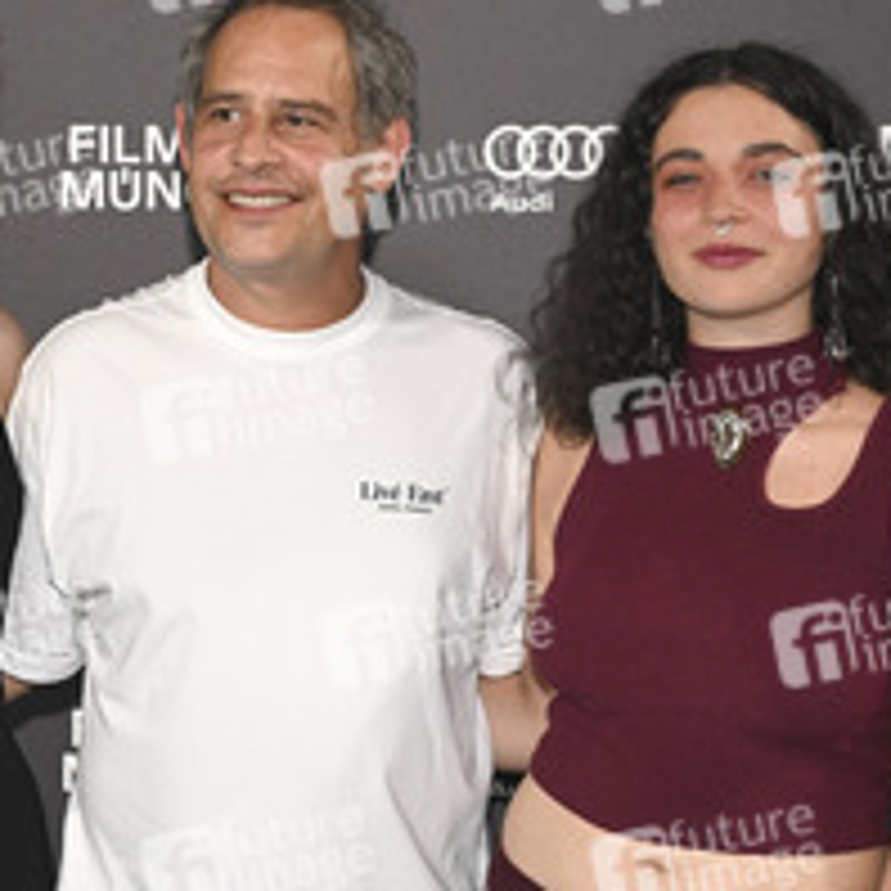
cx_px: 317
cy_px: 522
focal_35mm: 116
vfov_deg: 15.0
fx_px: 3378
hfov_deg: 15.0
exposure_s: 1/160
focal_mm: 60
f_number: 5.6
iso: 1600
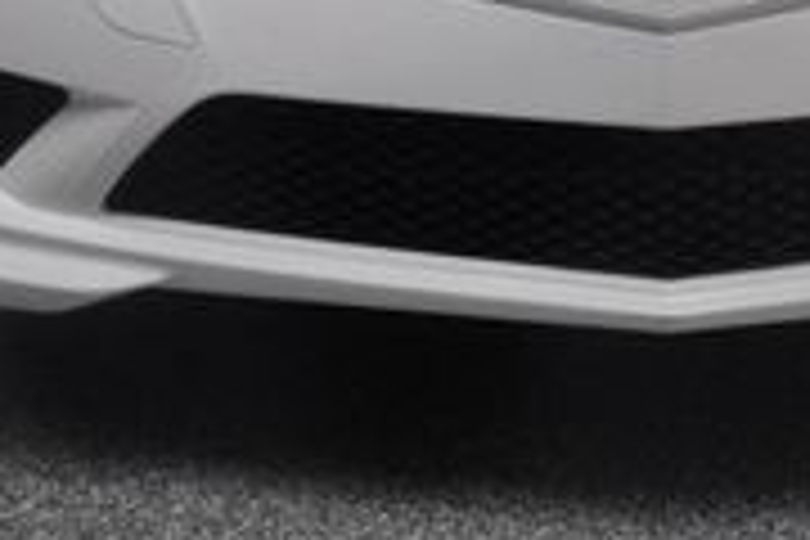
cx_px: 675
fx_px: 2722
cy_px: -346
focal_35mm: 121
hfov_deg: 16.8
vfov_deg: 10.8
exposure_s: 1/160
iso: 100
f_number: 14
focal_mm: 23
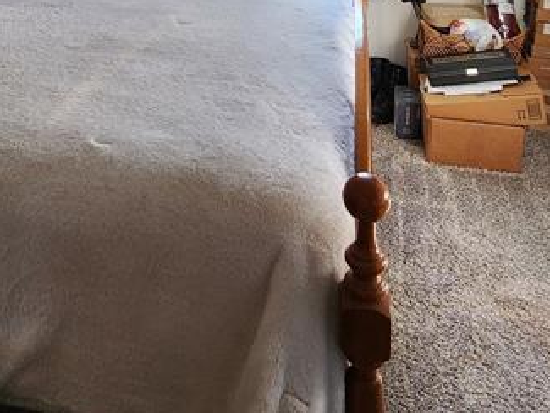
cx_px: 132
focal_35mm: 41
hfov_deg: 44.1
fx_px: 652
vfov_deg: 29.9
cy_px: -88
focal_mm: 2.2
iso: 100
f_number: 2.2
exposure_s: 1/60
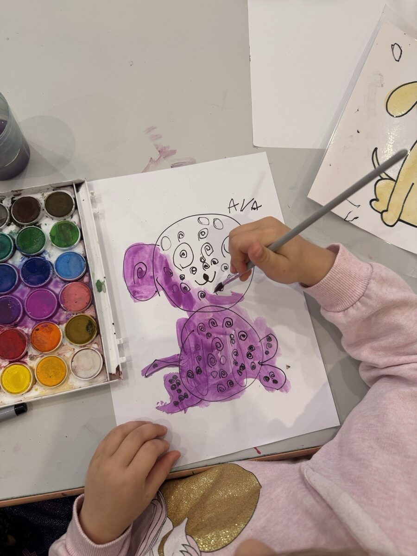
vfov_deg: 71.6
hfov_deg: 56.8
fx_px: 385
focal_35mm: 24
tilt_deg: -77.1
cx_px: 208
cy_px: 278
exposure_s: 1/100
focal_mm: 6.76
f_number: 1.78
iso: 125
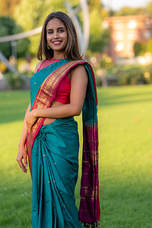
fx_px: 817
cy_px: 125
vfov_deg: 15.9
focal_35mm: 129
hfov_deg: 10.6
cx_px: 57
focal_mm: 85
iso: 64
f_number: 2.5
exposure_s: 1/320
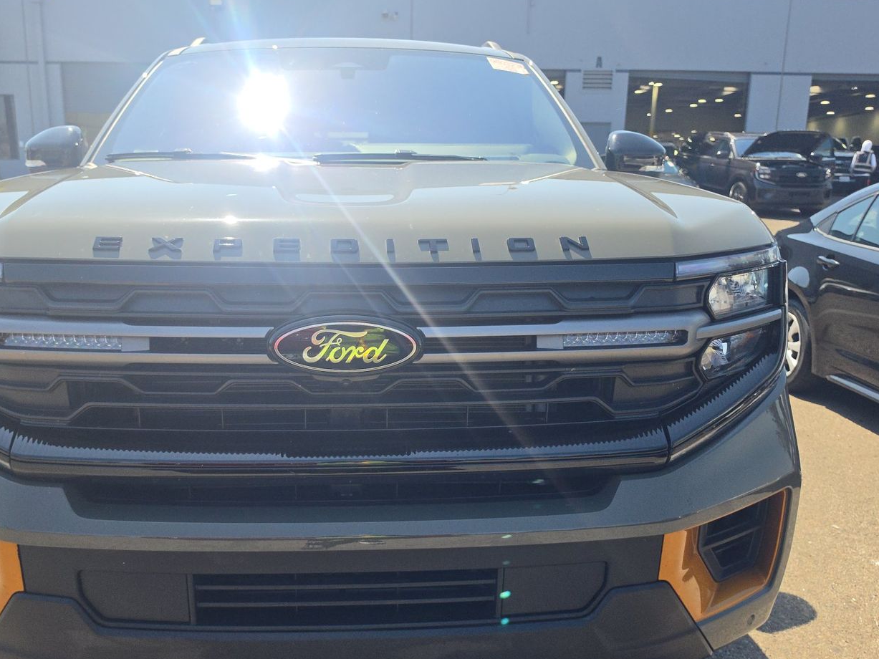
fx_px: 762
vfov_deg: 46.6
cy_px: 377
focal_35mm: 30
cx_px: 375
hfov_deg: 59.7
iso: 63
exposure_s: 1/5015
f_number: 1.4
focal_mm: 6.5
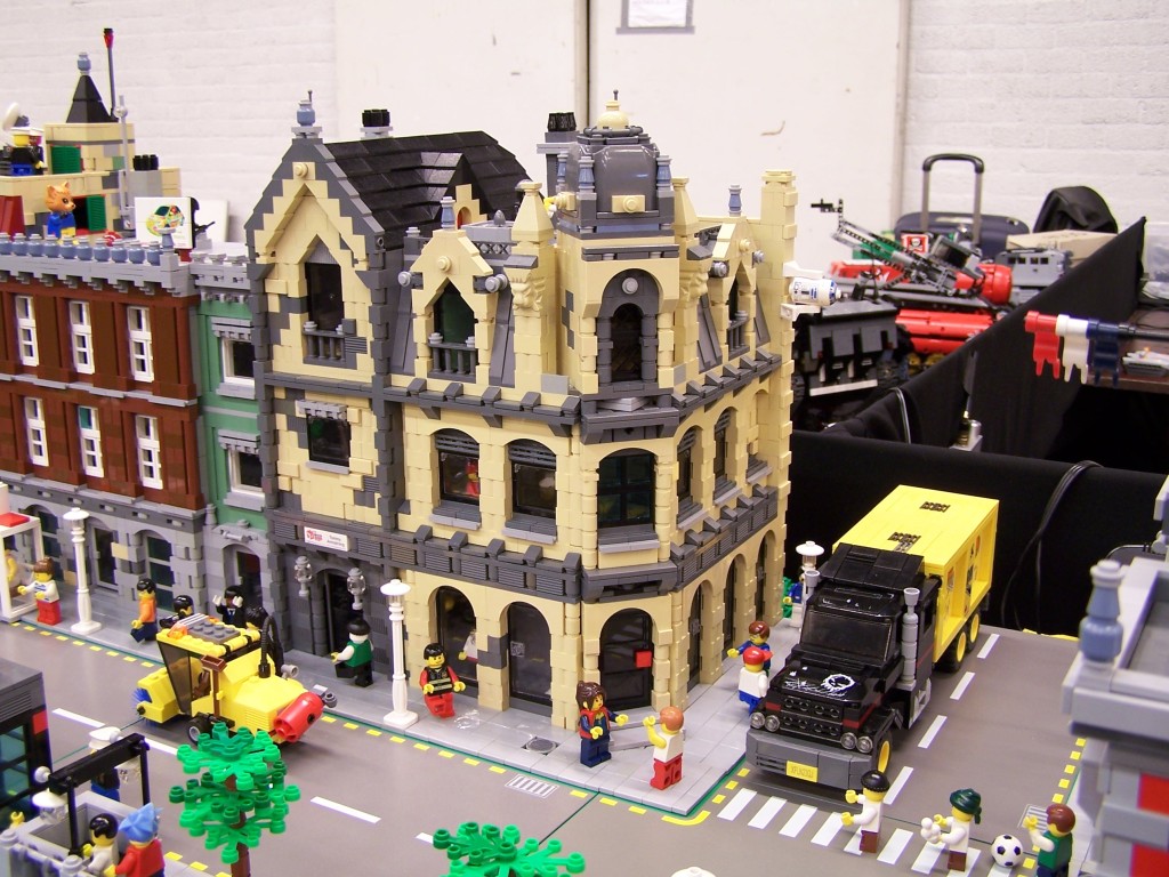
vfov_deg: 37.7
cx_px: 584
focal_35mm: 38
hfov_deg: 49.0
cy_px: 438
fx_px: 1283
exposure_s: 1/2
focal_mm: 6.3
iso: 80
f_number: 2.8
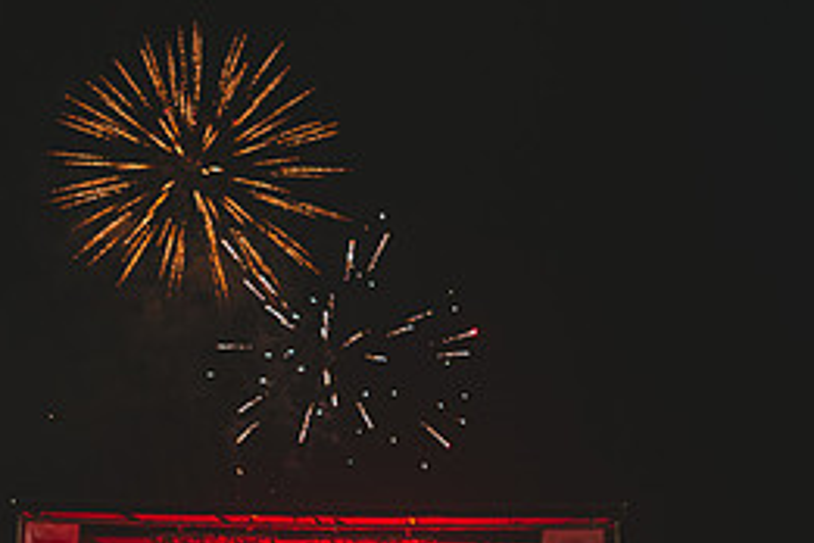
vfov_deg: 24.3
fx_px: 1244
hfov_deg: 35.6
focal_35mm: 55
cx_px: 231
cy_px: 429
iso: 1250
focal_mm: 24
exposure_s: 1/50
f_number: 2.8
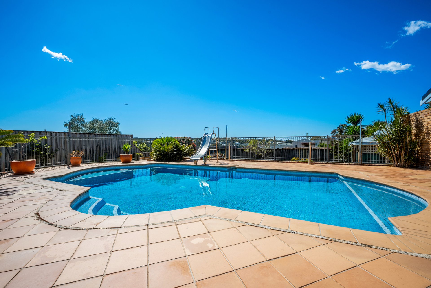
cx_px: 216
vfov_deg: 77.3
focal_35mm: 15
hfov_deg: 100.4
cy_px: 144
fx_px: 180
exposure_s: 1/200
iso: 100
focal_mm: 15
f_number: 11
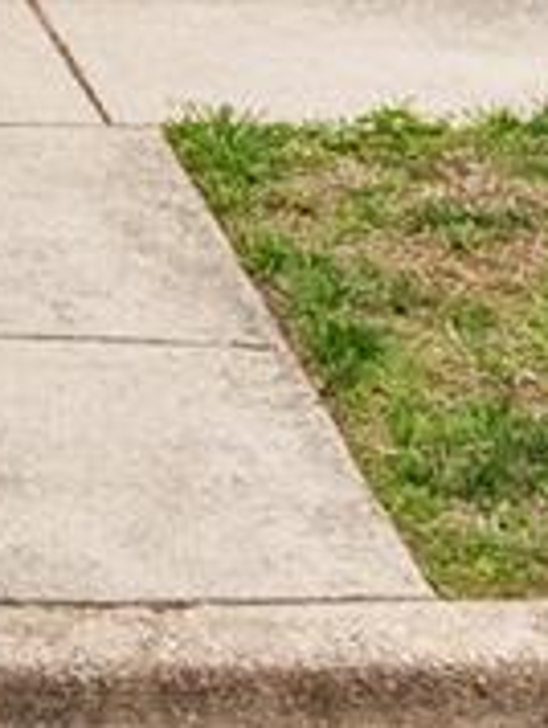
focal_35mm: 177
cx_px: -973
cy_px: -943
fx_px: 3727
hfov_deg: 7.6
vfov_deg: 9.9
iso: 800
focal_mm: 16
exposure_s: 1/1000
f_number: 8
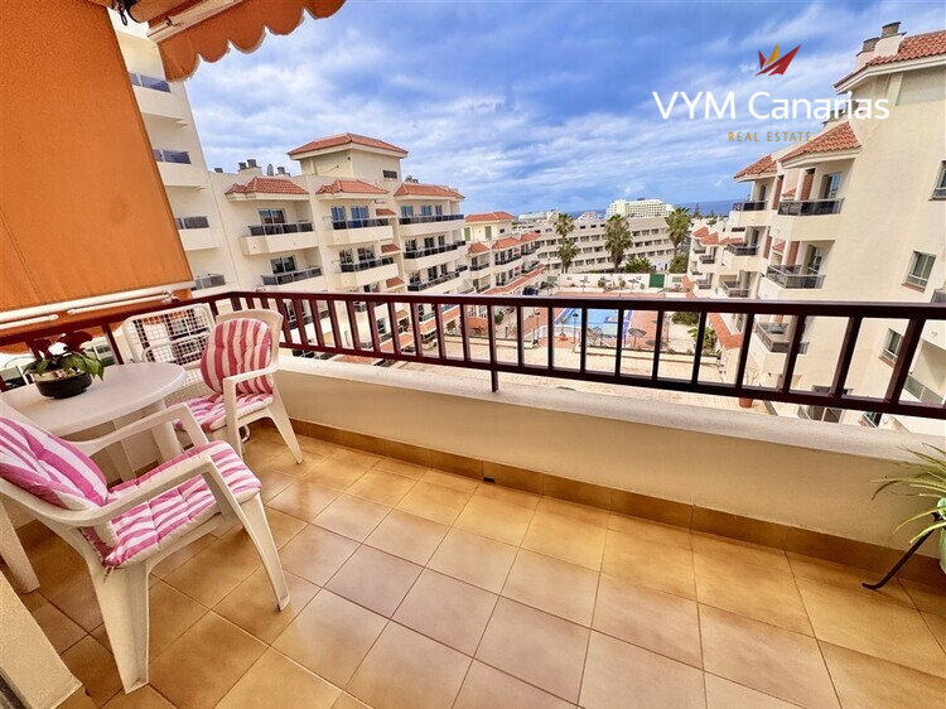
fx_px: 382
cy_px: 354
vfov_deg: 85.6
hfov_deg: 102.1
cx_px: 473
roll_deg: +5.9
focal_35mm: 14
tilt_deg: -21.3
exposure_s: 1/1323
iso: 50
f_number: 2.2
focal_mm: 2.22
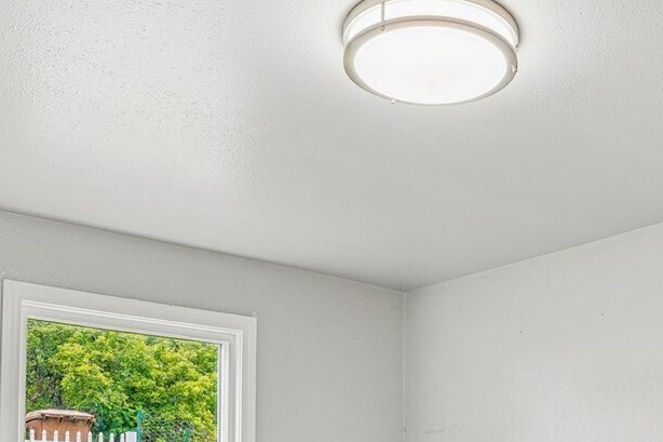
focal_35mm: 47
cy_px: 510
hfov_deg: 41.1
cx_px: 468
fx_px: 865
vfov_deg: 26.0
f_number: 8
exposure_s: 1/30
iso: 400
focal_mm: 17
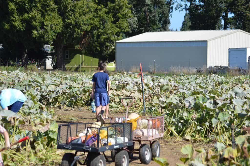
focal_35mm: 150
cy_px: 83
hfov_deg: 13.7
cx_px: 125
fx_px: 1041
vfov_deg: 9.1
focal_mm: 100
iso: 100
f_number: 6.3
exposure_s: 1/320
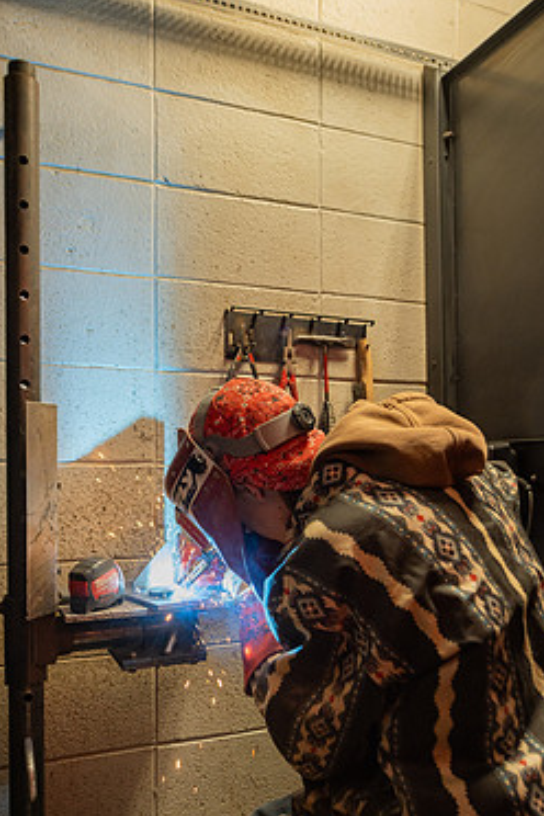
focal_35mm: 29
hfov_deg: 44.9
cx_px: 237
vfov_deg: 63.3
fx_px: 657
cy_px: 472
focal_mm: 24
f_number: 3.2
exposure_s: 1/200
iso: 640
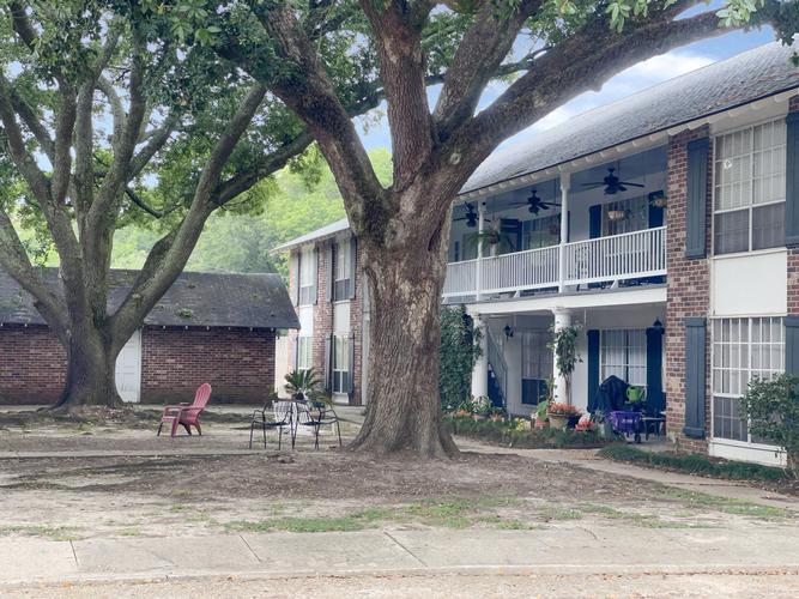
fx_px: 1477
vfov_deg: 22.9
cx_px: 400
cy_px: 300
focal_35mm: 64
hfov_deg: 30.3
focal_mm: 7.5
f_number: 2.2
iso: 40
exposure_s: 1/122
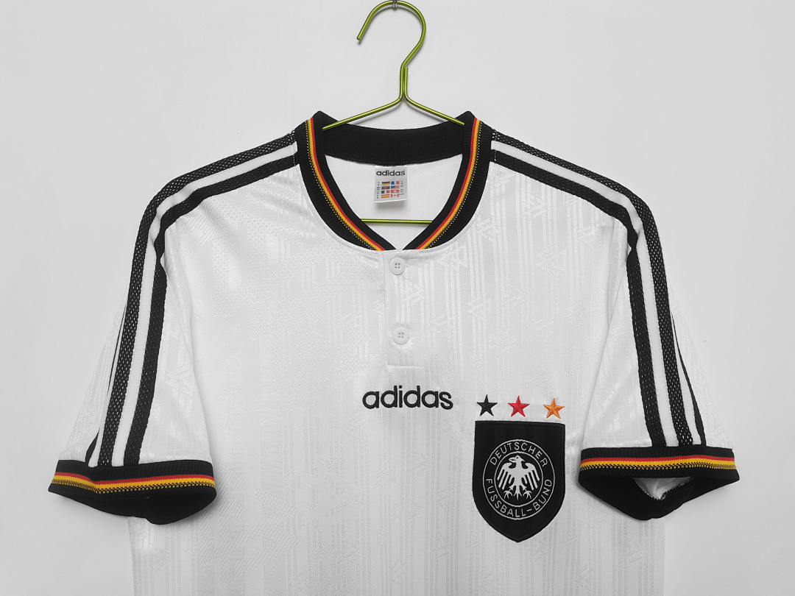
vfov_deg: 53.1
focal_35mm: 26
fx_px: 597
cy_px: 298
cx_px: 398
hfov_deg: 67.3
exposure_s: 1/120
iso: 64
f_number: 1.8
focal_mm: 5.58
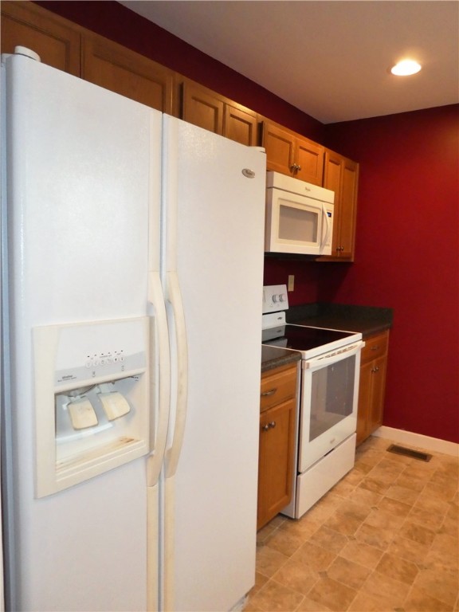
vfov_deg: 71.6
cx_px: 230
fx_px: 424
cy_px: 306
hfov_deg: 56.8
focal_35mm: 24
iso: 640
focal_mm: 4.3
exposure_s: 1/60
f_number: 3.3
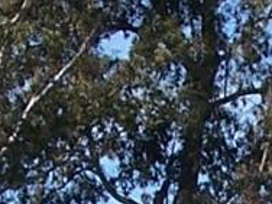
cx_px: 399
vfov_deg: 5.1
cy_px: 511
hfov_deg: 7.0
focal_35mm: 279
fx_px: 2192
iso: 80
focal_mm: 6
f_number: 4
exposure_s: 1/500
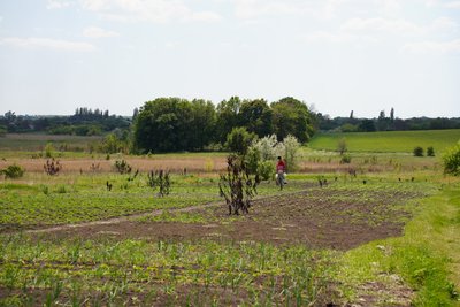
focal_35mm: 75
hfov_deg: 27.0
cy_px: 154
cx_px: 230
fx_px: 959
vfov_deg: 18.2
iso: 80
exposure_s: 1/400
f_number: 5
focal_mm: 75
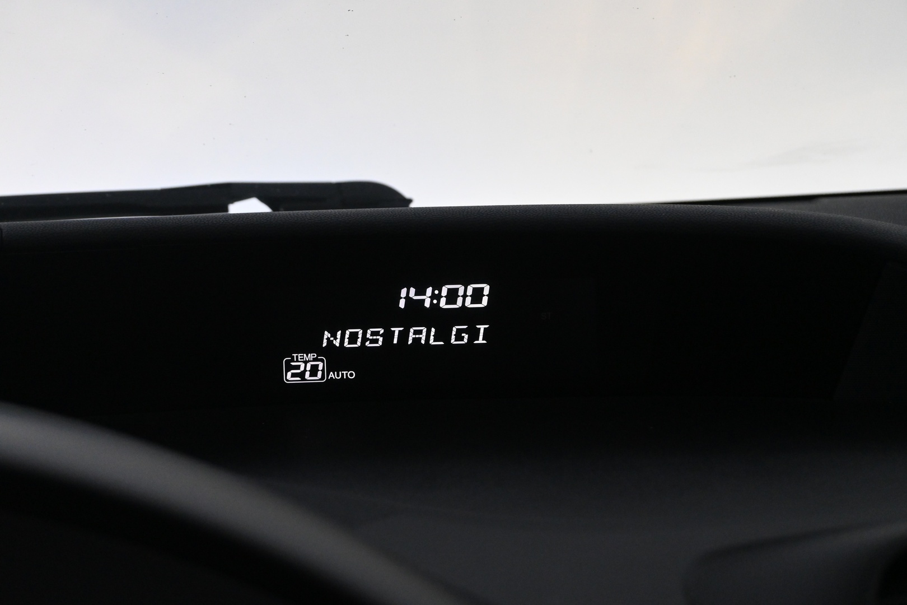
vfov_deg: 28.5
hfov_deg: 41.7
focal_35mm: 47
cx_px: 454
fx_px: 1190
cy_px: 302
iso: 3200
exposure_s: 1/125
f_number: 5.6
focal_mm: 31.5
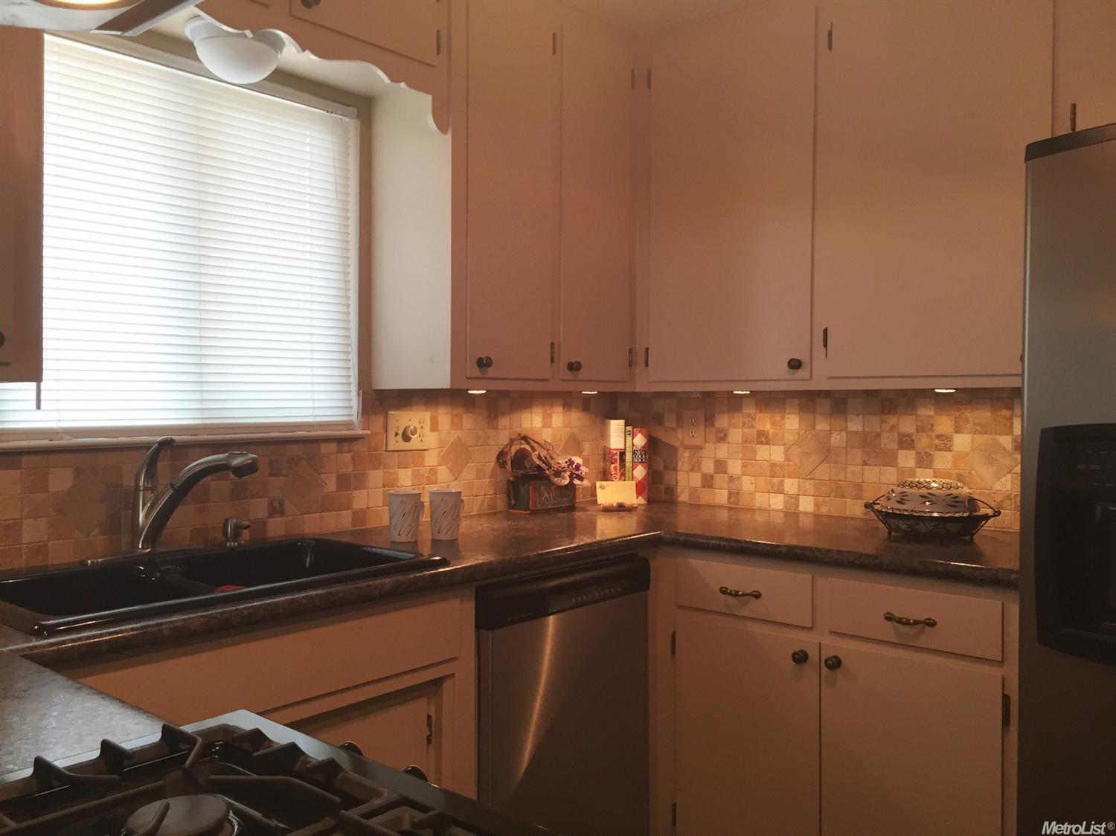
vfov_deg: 48.2
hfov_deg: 61.7
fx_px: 935
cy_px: 418
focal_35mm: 29
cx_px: 558
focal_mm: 4.15
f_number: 2.2
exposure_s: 1/30
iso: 32
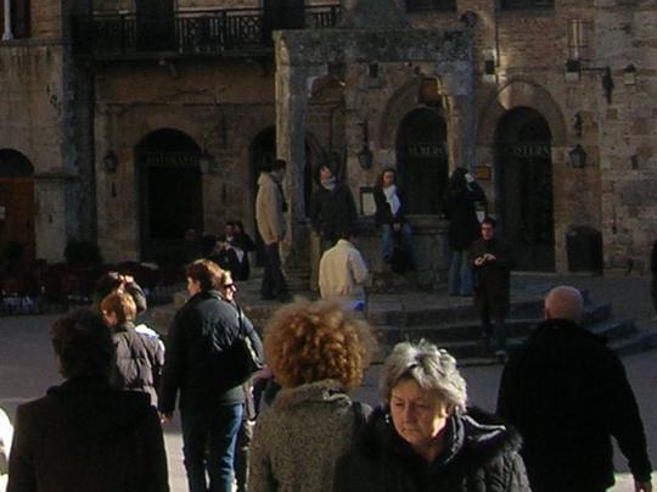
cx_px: -58
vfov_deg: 11.6
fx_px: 2294
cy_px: -287
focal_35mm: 121
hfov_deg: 15.9
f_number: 4.9
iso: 50
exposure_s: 1/198
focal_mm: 5.7
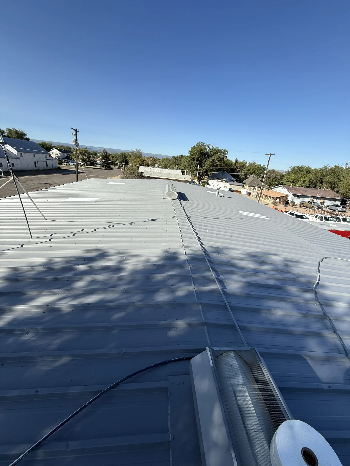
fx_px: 189
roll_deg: -6.5
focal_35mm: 14
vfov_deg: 102.1
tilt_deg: -20.0
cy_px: 233
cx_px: 175
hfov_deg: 85.7
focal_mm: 2.22
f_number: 2.2
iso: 50
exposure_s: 1/1464
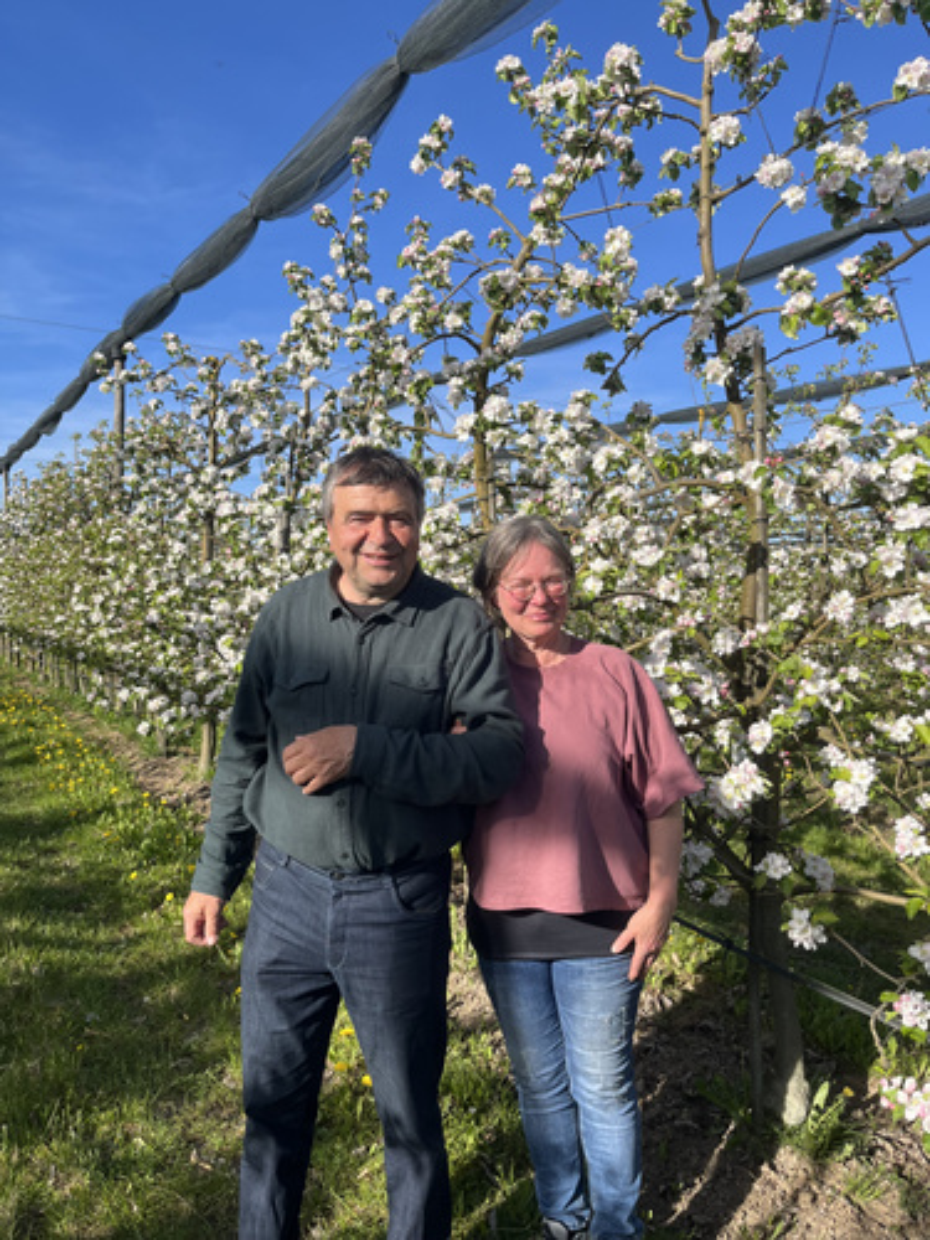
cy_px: 620
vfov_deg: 67.3
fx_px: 931
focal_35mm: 26
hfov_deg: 53.1
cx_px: 465
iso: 50
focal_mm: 5.1
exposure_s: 1/2309
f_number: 1.6
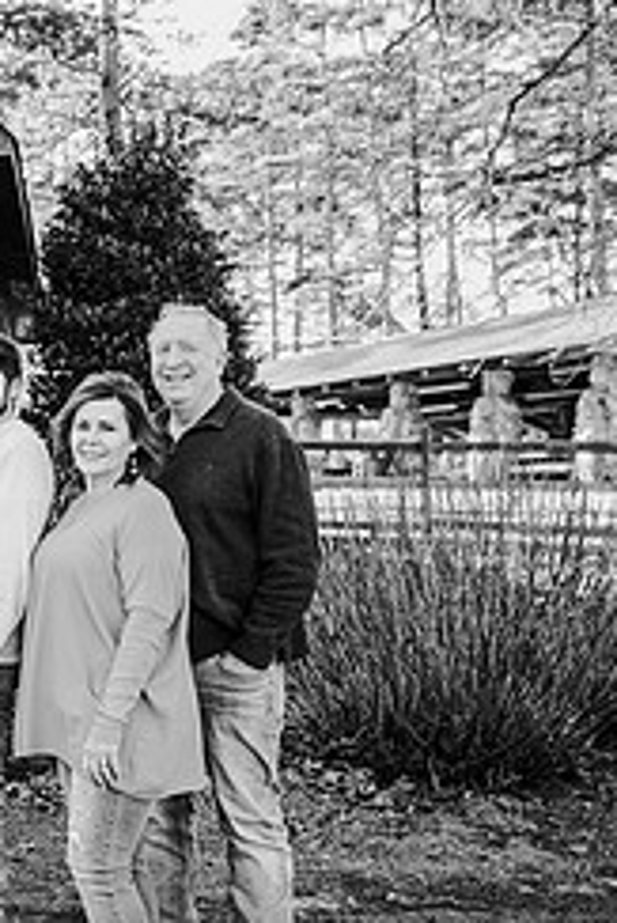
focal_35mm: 57
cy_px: 505
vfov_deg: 35.0
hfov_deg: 20.2
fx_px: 1463
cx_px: -329
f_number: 1.8
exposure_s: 1/320
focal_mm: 24
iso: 100
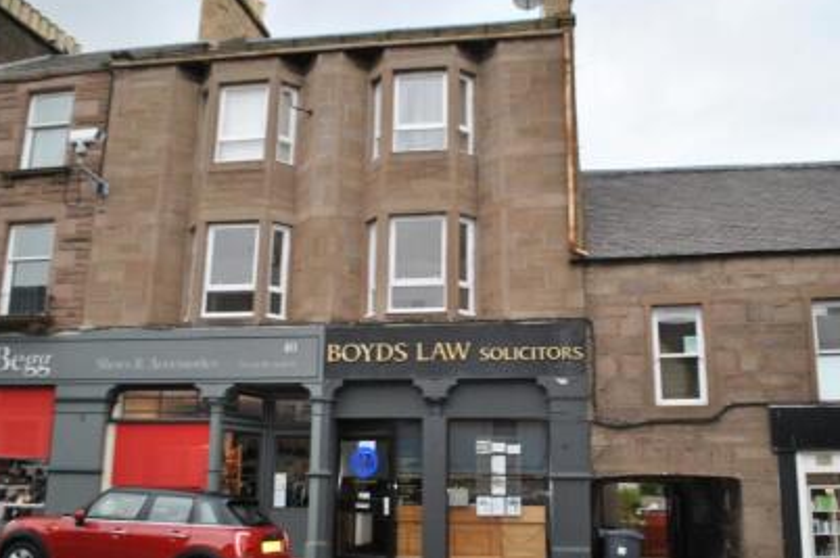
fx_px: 746
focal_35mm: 32
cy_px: 302
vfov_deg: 41.0
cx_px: 439
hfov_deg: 58.8
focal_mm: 18
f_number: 3.5
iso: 180
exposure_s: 1/125
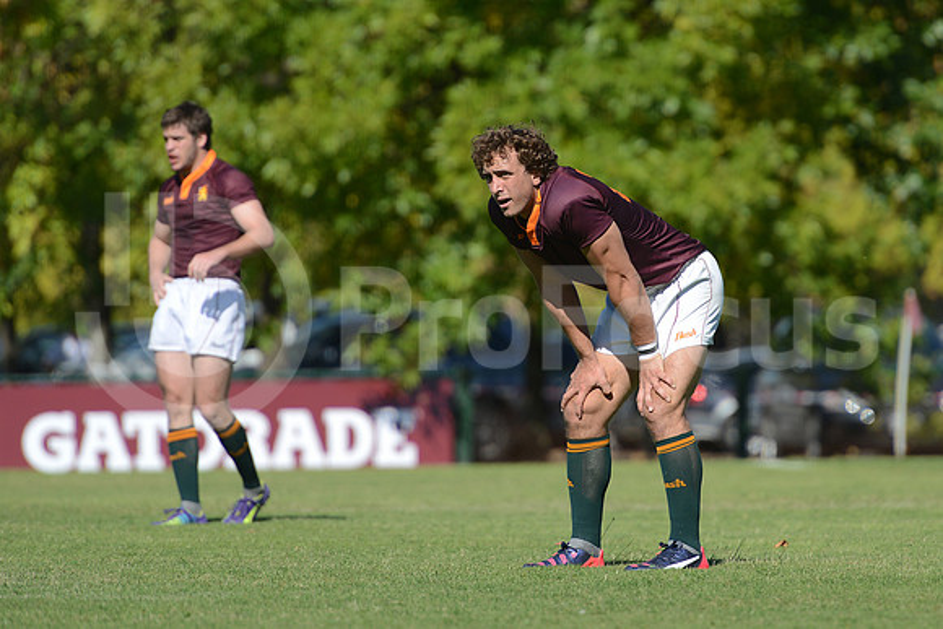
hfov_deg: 7.6
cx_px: 472
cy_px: 314
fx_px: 7074
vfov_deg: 5.1
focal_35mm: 270
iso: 320
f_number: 4
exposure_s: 1/1600
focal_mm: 270
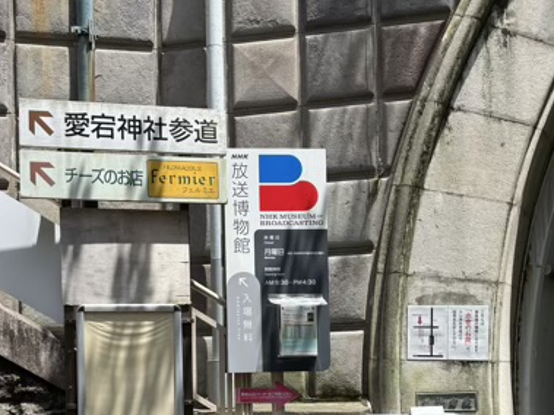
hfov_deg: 39.3
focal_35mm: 48
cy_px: 356
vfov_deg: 29.3
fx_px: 768
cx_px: 199
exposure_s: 1/1311
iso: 50
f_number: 1.6
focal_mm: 5.96
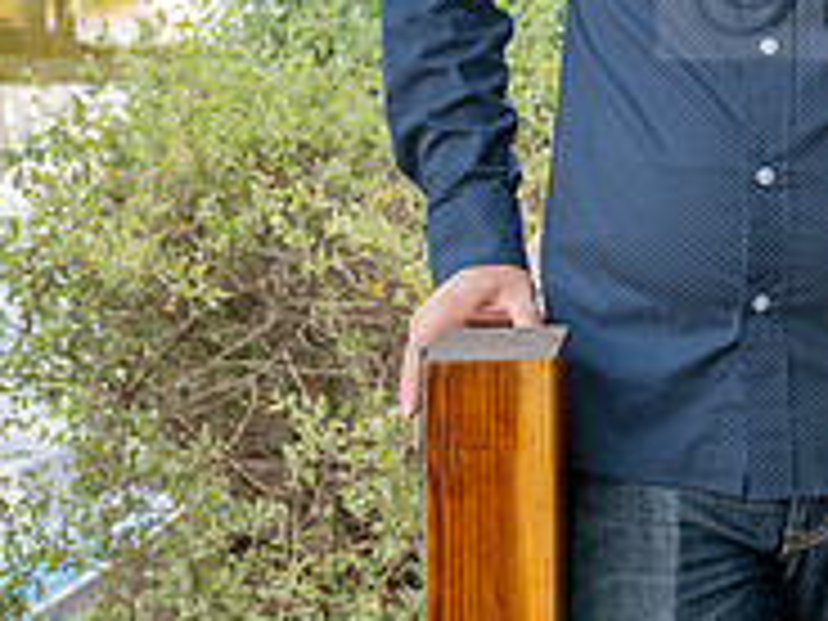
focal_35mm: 102
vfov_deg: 14.2
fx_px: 2440
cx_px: 1048
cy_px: -47
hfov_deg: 18.1
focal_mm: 33
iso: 200
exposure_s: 1/200
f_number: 5
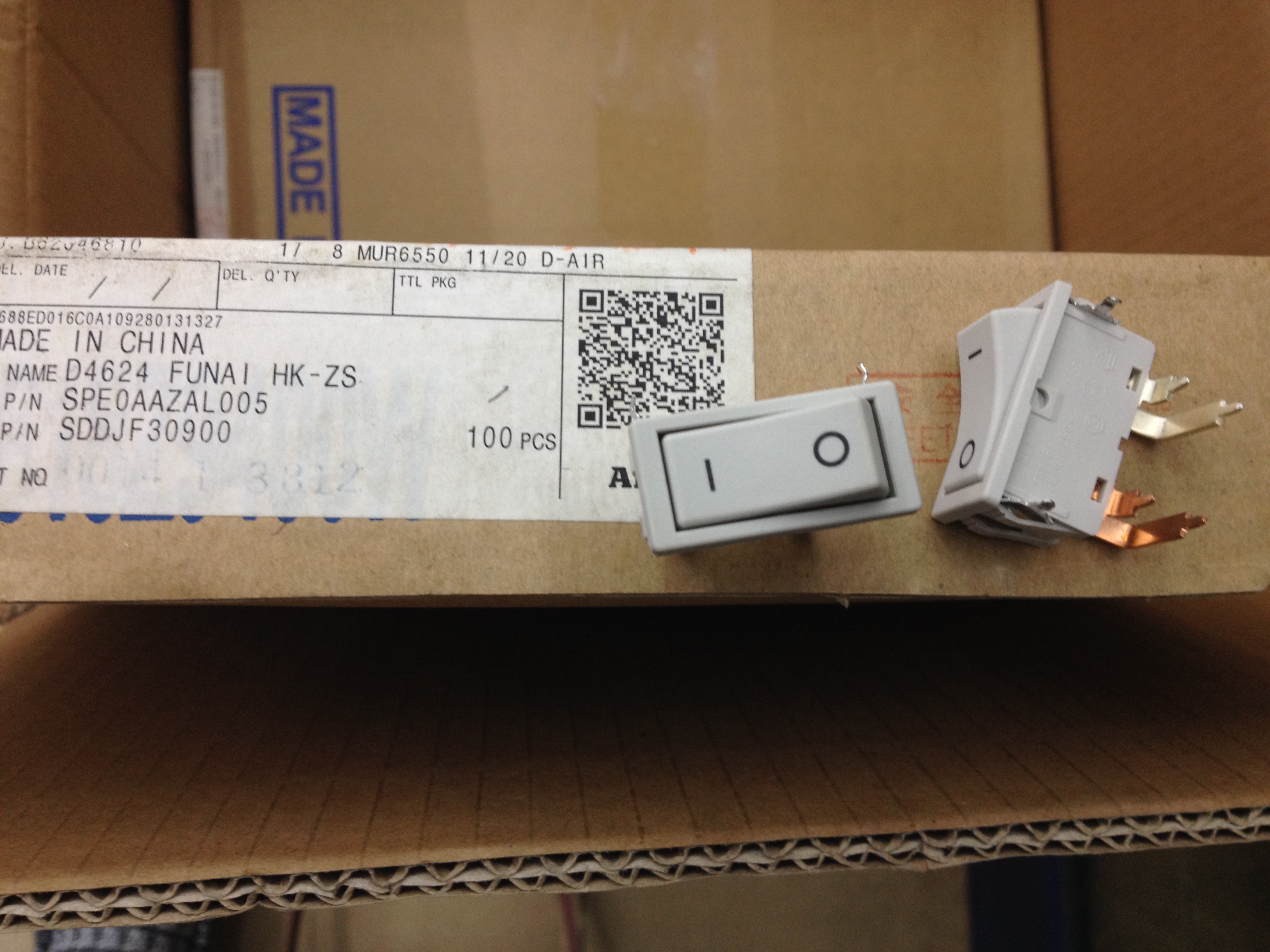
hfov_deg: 52.6
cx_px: 635
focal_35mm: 35
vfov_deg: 40.7
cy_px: 476
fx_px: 1284
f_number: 2.4
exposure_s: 1/20
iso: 80
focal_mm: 4.28
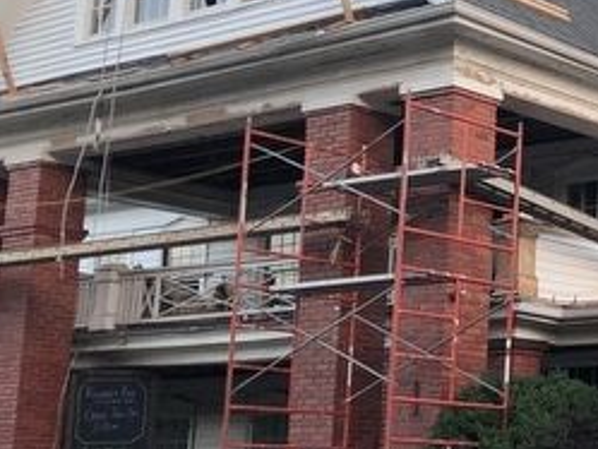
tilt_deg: +10.9
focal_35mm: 90
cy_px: 185
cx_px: 766
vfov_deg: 16.4
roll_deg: +0.4
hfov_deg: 20.1
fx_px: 1556
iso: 40
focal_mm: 4
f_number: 1.8
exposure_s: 1/83
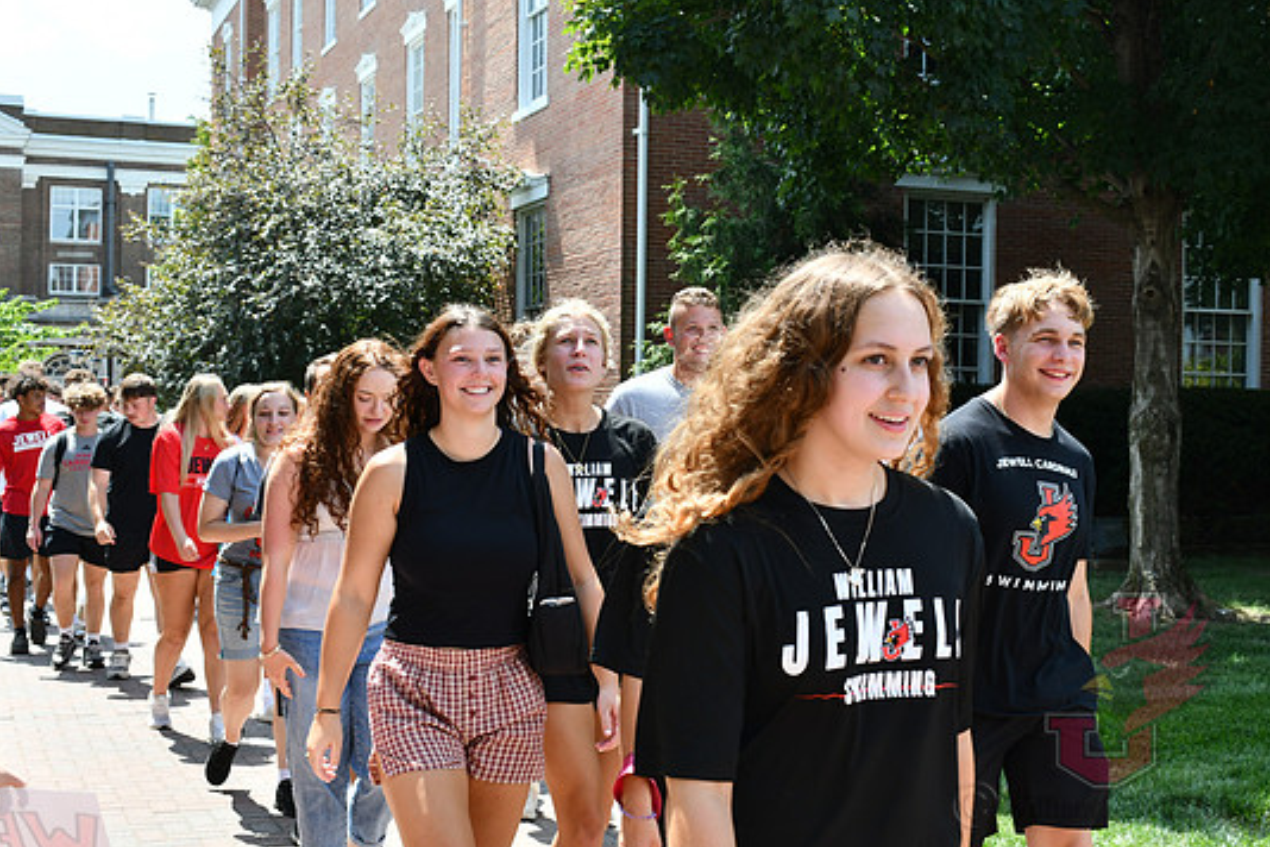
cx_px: 628
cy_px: 403
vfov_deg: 27.0
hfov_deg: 39.6
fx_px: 1764
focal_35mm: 50
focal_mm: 31
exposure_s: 1/250
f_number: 8
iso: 200
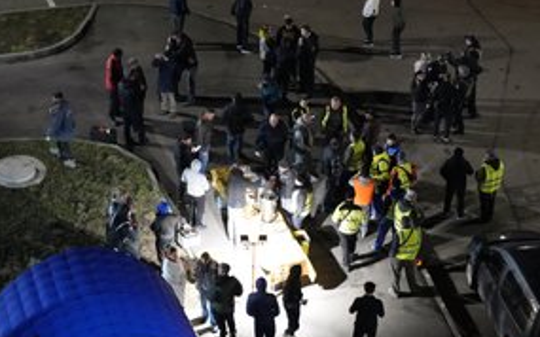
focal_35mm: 100
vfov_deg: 13.1
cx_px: 328
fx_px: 1471
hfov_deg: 20.8
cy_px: 185
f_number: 3.5
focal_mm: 70
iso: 12800
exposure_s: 1/80
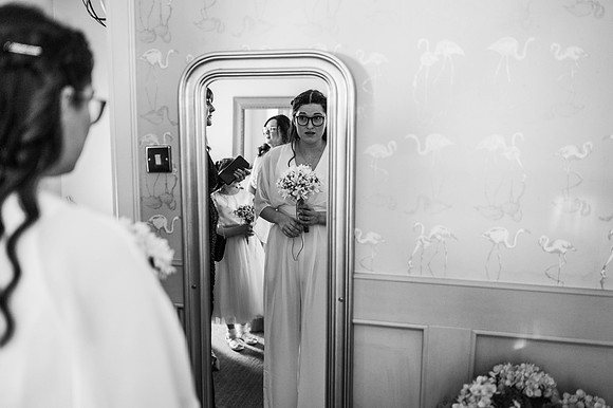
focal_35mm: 35
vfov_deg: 37.8
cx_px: 306
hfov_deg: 54.5
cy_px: 204
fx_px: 596
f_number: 2
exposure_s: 1/200
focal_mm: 35
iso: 720
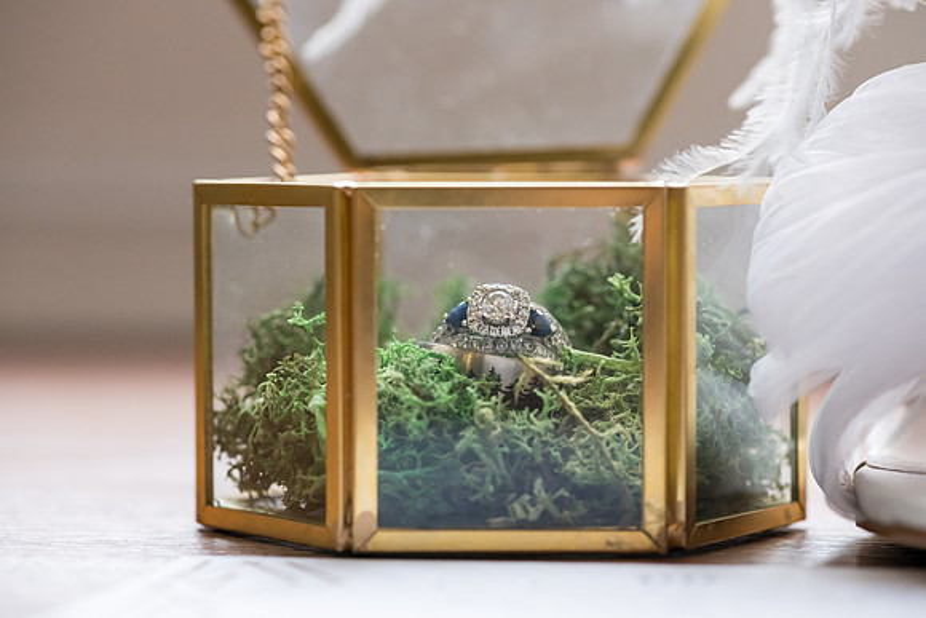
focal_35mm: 105
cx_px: 463
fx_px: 2701
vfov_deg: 13.0
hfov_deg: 19.5
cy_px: 309
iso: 2000
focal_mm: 105
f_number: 9
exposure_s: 1/320
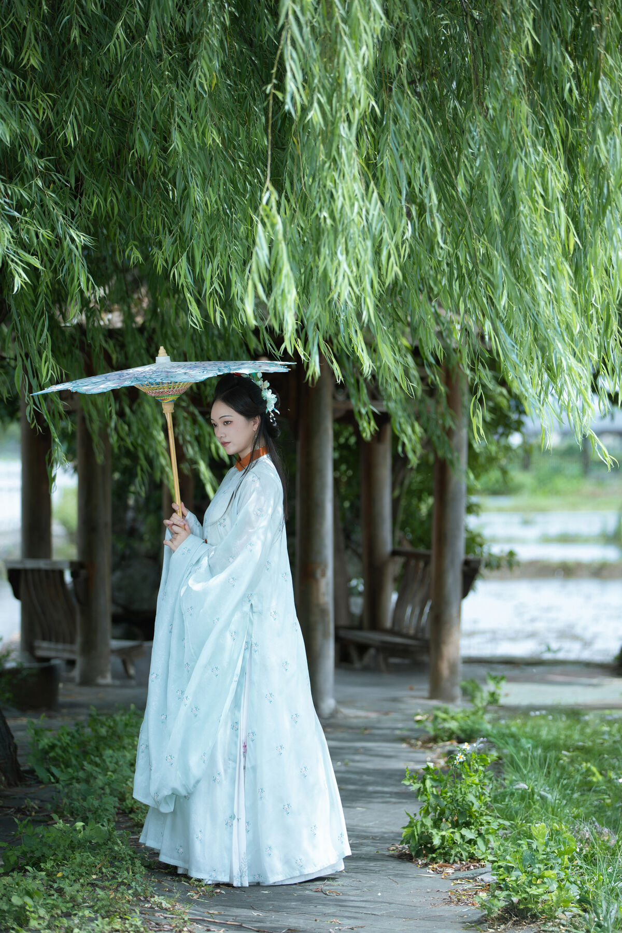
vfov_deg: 17.8
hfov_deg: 11.9
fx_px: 2980
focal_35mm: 115
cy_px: 466
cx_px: 311
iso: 100
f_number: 2.8
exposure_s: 1/800
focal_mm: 115
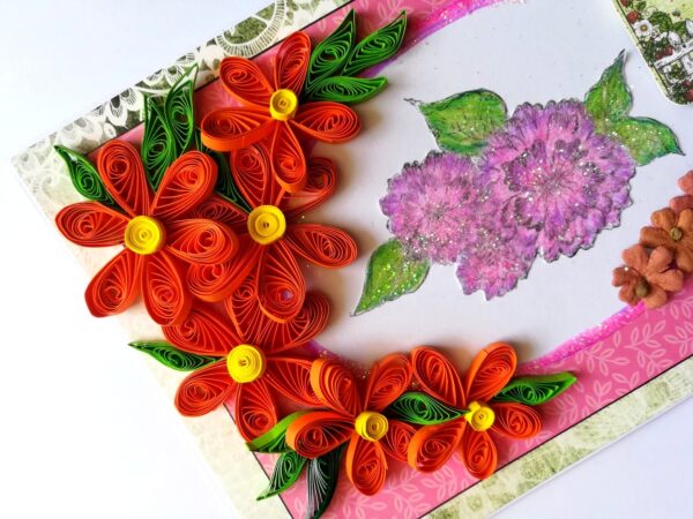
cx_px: 346
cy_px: 260
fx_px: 521
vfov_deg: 53.1
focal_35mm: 26
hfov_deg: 67.3
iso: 64
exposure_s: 1/60
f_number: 2.2
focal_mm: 3.83
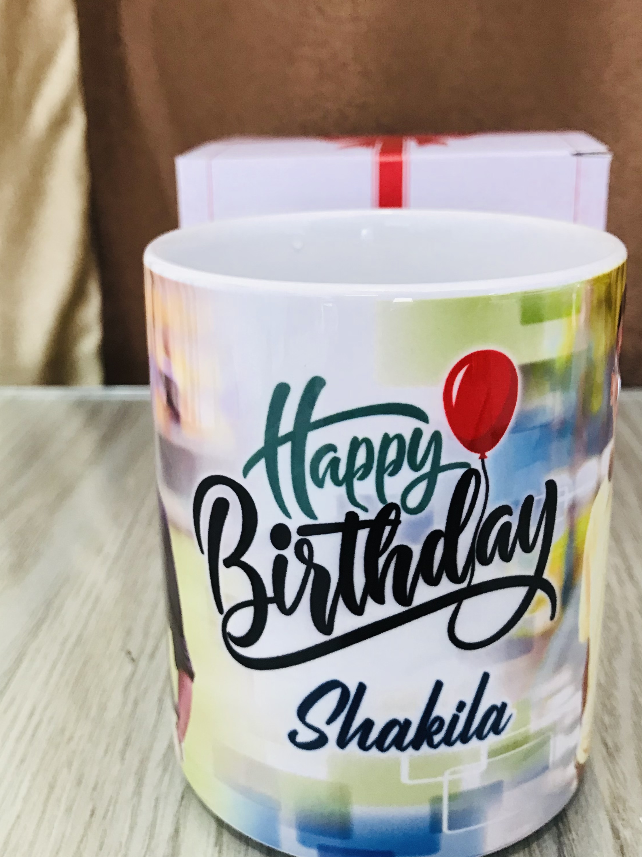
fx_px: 940
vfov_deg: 48.8
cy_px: 372
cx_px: 332
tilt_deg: -14.3
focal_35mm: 38
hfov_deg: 37.7
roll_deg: +0.6
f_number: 1.8
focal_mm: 3.99
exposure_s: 1/17
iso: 40
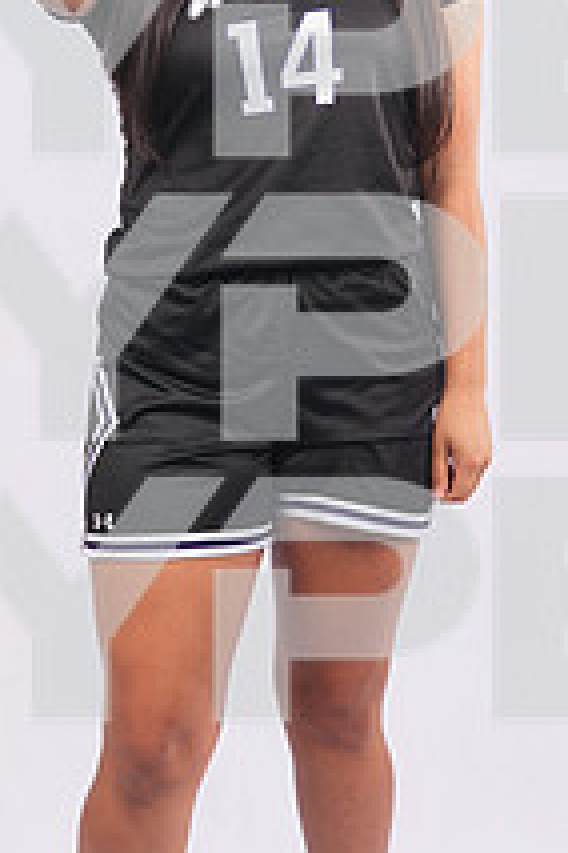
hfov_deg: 18.9
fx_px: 1704
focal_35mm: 72
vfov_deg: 28.0
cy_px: 320
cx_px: 176
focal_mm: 34
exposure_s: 1/200
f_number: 7.1
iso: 160
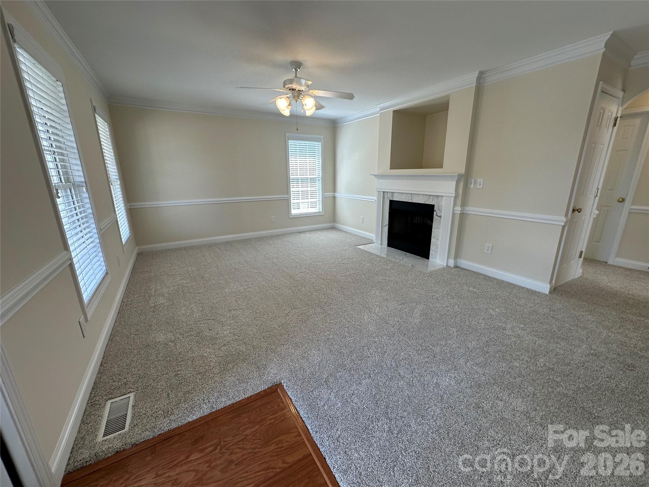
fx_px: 262
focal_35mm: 14
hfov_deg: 102.1
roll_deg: +1.0
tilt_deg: -15.6
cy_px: 244
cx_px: 324
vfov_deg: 85.7
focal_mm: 2.22
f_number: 2.2
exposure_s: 1/120
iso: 64
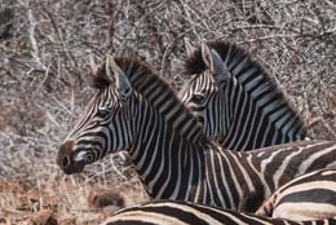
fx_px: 13931
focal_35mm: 1491
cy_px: 291
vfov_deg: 0.9
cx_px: 434
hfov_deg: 1.4
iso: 200
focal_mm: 203.2
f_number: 7.1
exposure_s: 1/500
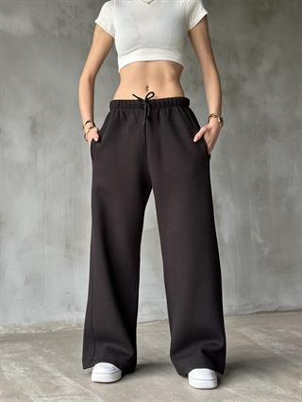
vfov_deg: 39.6
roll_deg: -0.7
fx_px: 558
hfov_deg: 30.3
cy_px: 201
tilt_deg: +2.4
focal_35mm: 48
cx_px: 151
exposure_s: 1/60
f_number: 1.78
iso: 160
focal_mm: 6.86
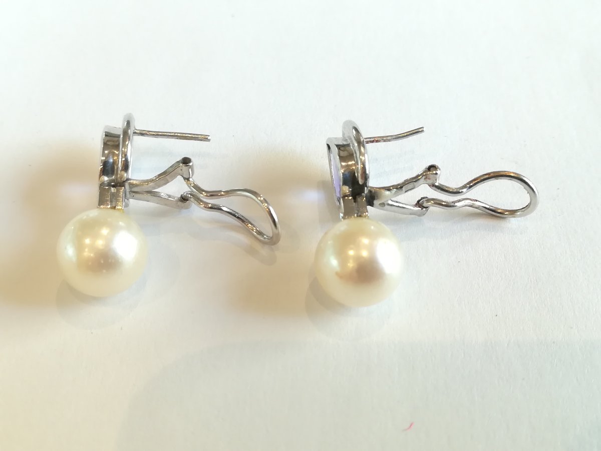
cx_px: 300
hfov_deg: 54.0
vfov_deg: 41.8
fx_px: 590
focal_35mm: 34
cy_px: 226
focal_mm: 3.83
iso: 80
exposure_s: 1/30
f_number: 2.2
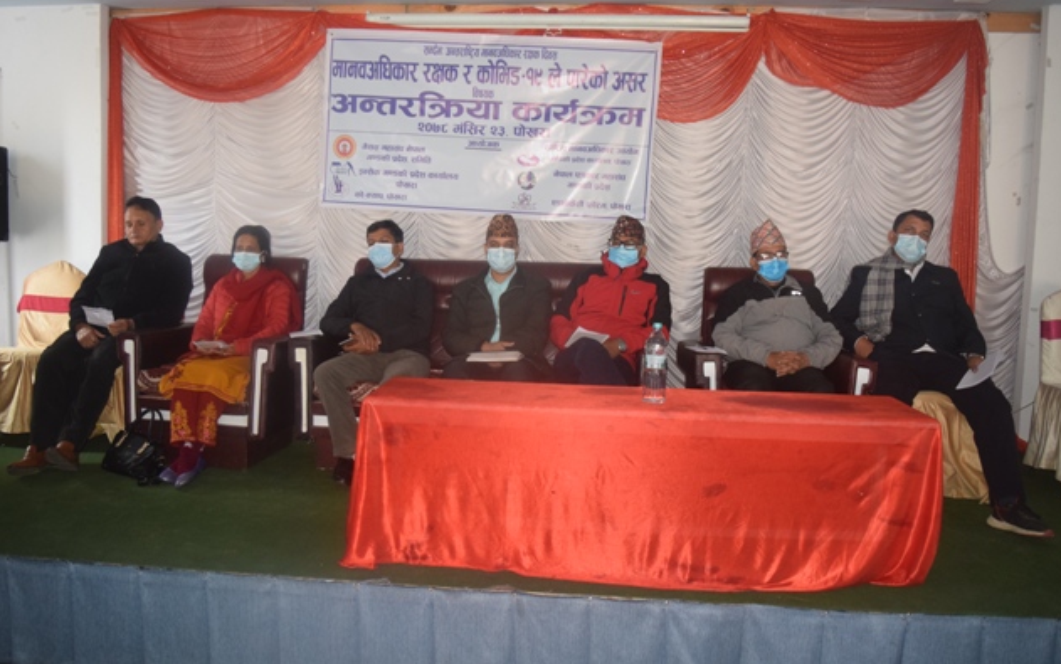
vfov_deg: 40.6
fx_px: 897
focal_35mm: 31
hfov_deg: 61.2
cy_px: 350
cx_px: 531
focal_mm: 20
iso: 1000
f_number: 3.5
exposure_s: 1/60
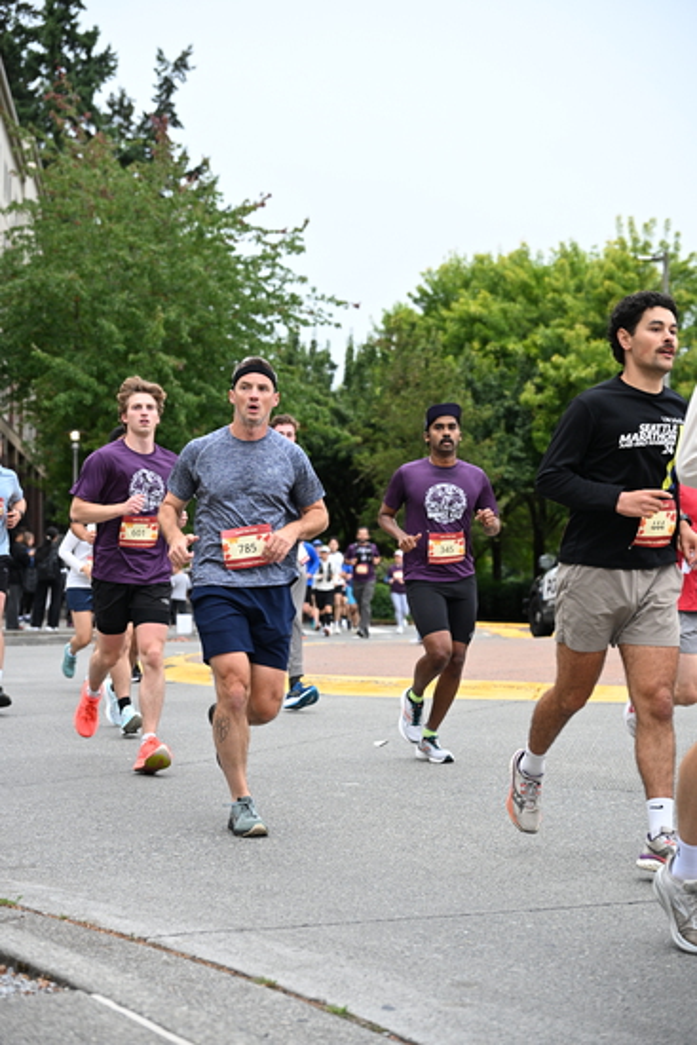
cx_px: 348
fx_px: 1886
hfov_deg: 20.9
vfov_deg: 31.0
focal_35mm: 65
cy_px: 522
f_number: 4
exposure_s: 1/800
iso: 1600
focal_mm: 65
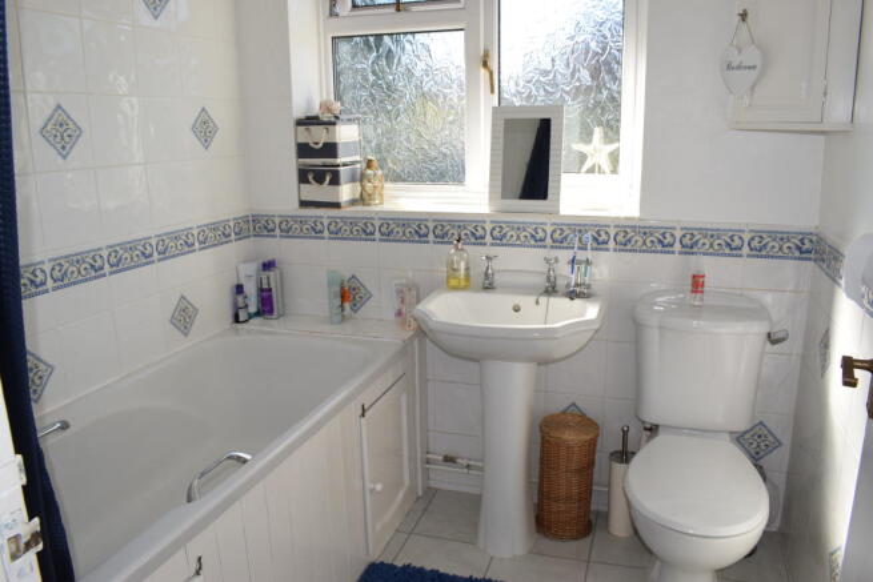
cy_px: 291
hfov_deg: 67.4
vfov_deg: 48.0
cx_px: 436
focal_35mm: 27
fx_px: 655
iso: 800
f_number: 10
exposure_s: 1/200
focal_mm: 18
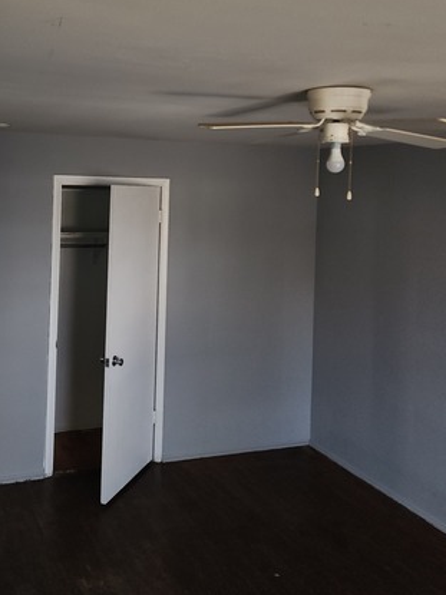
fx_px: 636
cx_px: 128
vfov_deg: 49.4
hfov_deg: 37.9
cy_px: 206
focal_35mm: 37
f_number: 1.8
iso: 100
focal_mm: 6.4
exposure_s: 1/30
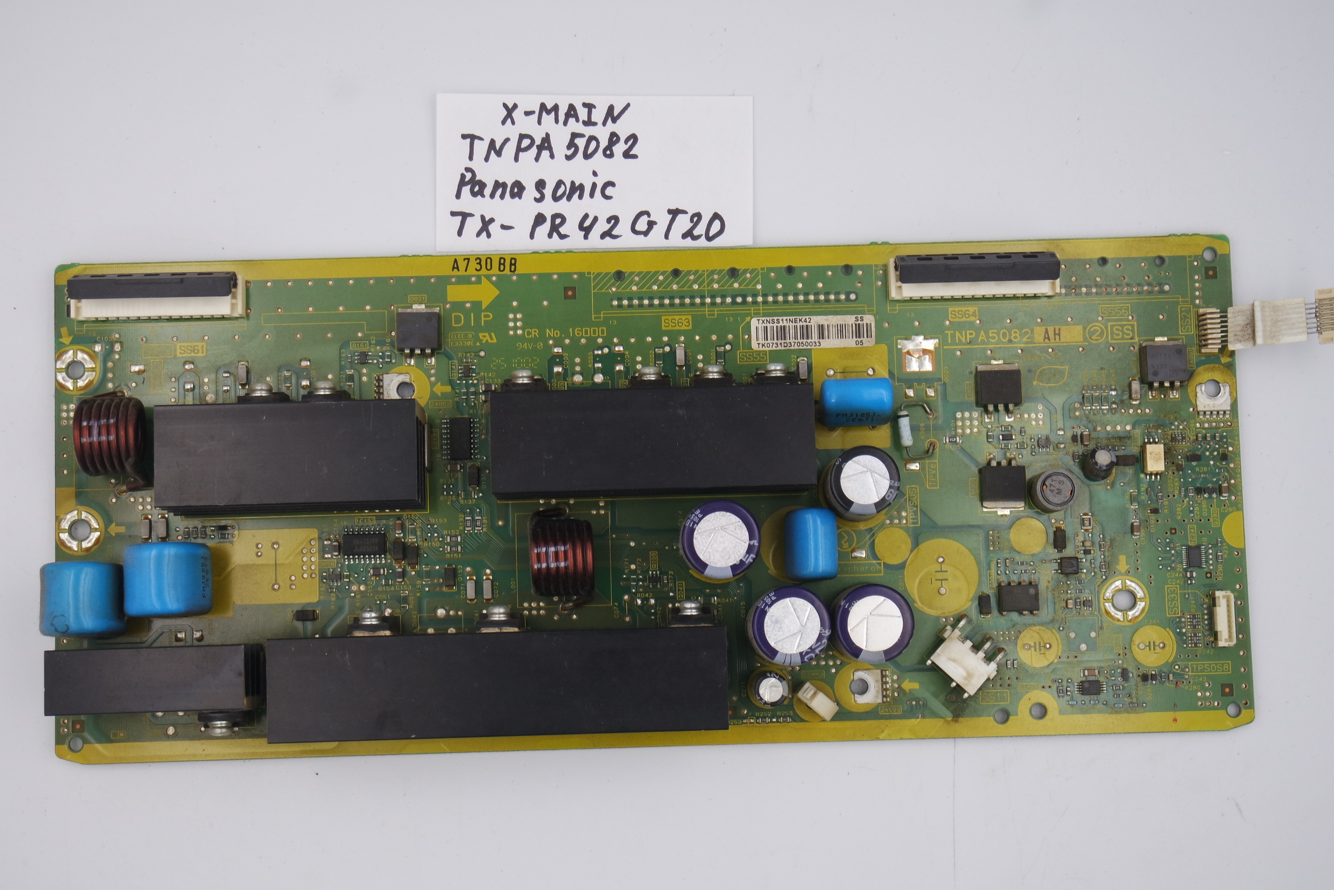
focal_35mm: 55
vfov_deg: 24.6
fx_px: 2038
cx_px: 671
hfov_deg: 36.2
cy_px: 440
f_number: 5
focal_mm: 20
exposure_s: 1/125
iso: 200
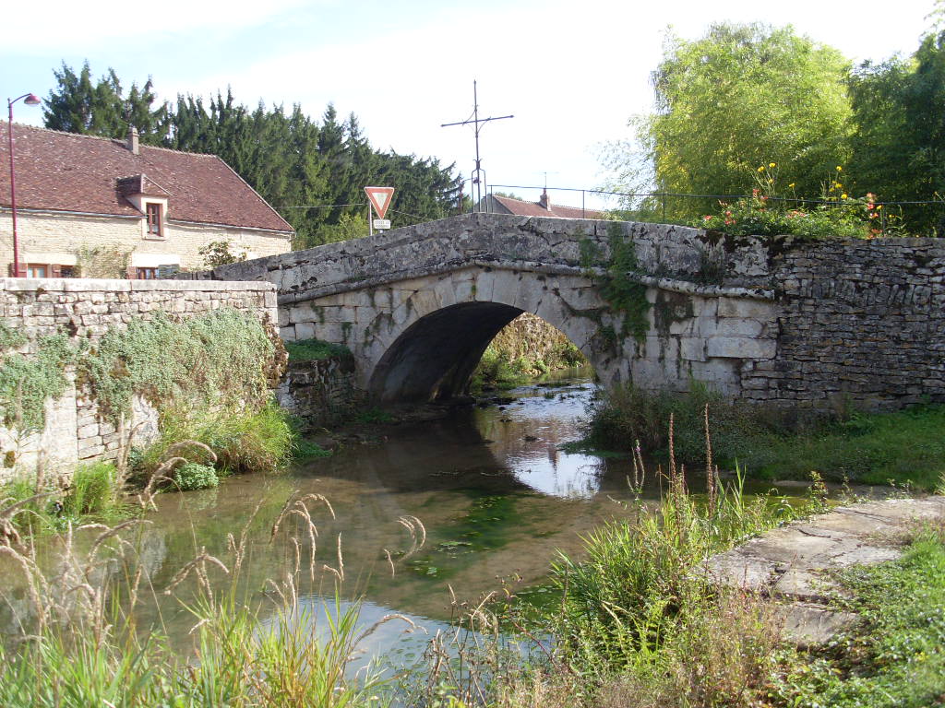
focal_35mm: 38
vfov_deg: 37.7
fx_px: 1037
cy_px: 354
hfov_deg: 49.0
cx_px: 472
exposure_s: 1/125
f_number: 7.7
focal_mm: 6.3
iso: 80
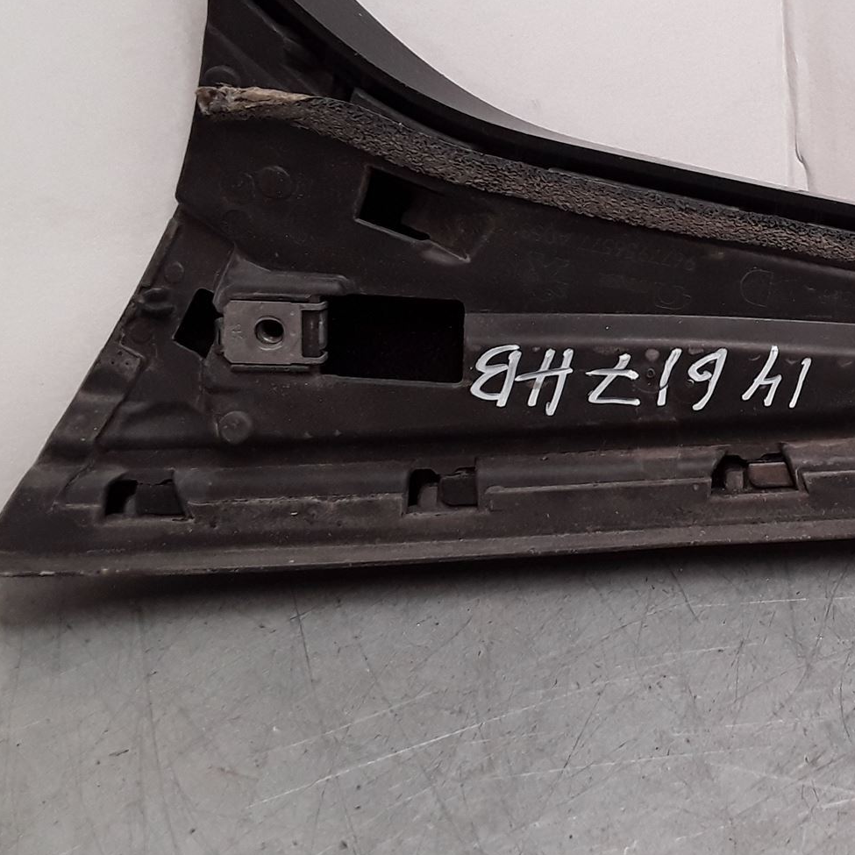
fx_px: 1453
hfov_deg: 31.3
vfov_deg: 32.6
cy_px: 317
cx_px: 767
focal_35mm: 52
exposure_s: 1/100
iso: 64
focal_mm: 2.91
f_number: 1.9
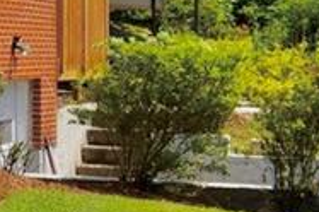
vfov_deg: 9.1
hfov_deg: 10.9
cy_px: -70
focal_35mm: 148
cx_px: -534
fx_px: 1309
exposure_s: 1/250
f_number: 8
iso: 110
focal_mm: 18
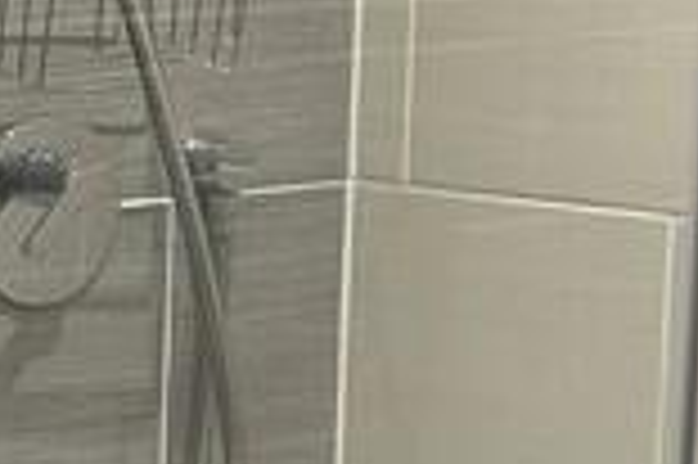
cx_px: -383
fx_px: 3467
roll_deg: +0.2
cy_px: 500
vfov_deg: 7.6
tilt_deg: -11.3
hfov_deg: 11.0
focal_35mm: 179
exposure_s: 1/50
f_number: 1.5
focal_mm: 5.7
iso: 80
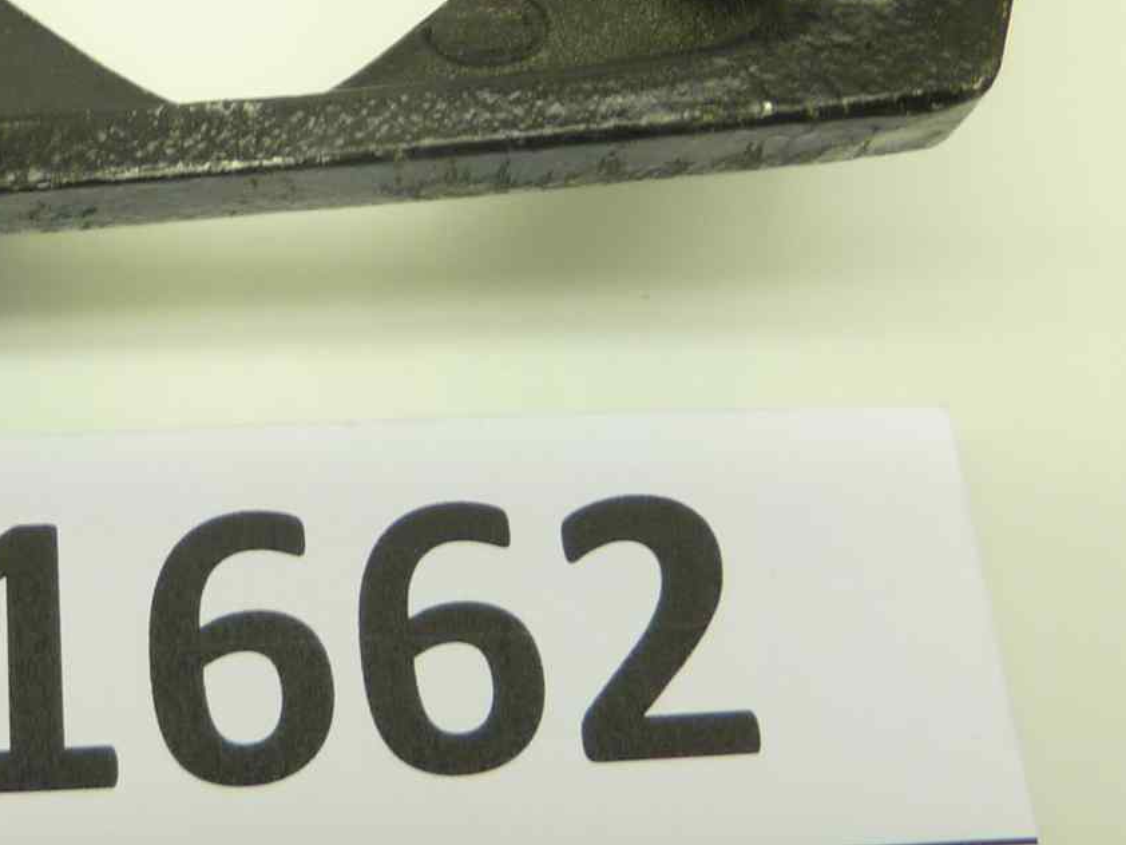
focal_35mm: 76
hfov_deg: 25.0
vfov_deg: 18.9
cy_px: 12
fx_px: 2473
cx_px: 136
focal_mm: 4.1
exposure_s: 1/20
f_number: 3.3
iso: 80
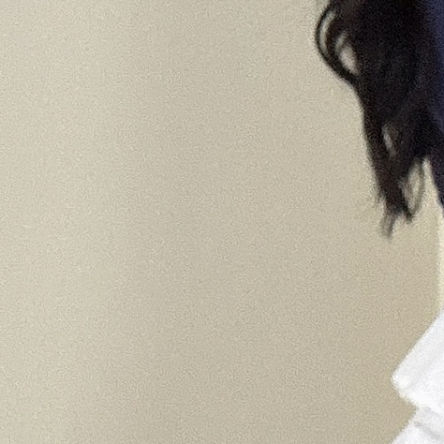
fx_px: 1495
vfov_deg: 16.3
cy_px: 511
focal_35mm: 103
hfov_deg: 16.2
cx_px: 526
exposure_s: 1/60
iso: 125
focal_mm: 2.69
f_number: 1.9
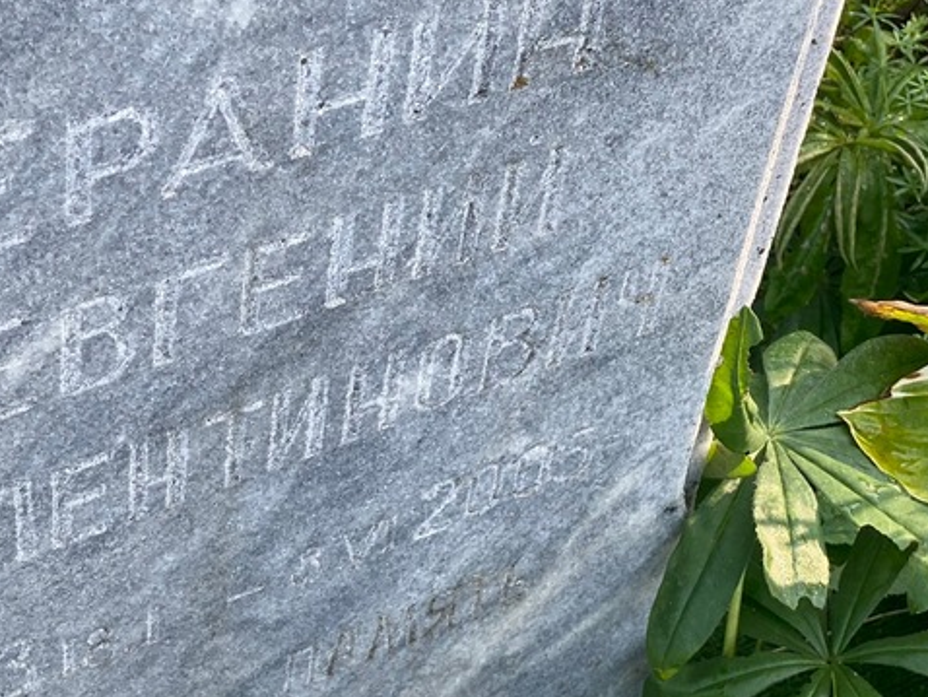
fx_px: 2334
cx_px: 289
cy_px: 392
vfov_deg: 17.0
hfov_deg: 22.4
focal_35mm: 87
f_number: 2
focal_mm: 6
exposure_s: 1/131
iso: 20
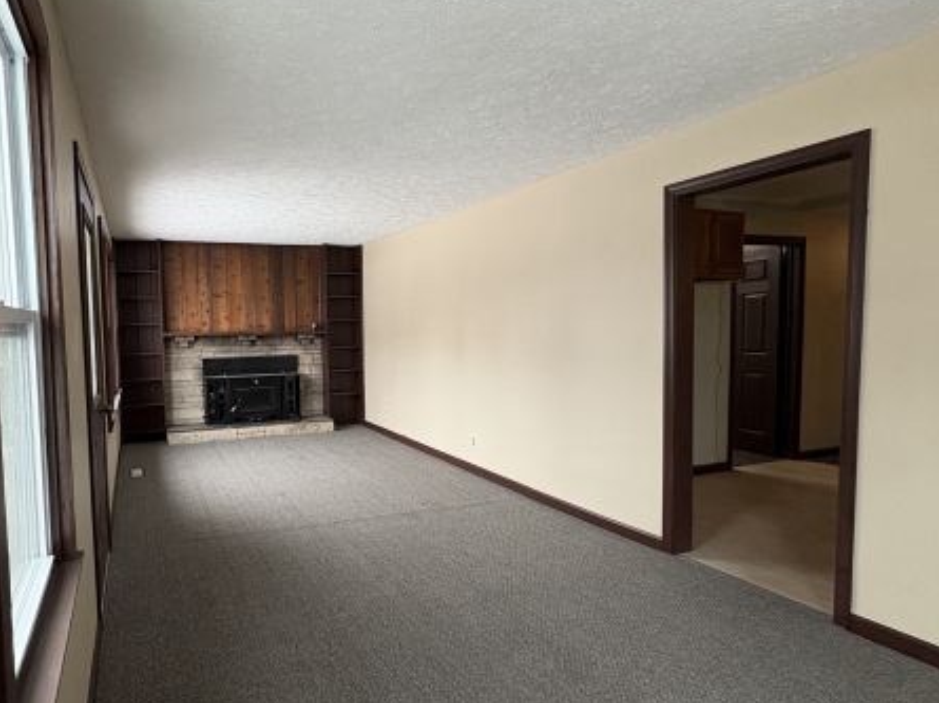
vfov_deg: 63.3
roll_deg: +1.6
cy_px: 365
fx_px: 569
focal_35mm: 21
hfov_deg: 77.0
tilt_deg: -5.3
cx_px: 328
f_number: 2.2
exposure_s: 1/77
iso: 200
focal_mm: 2.22
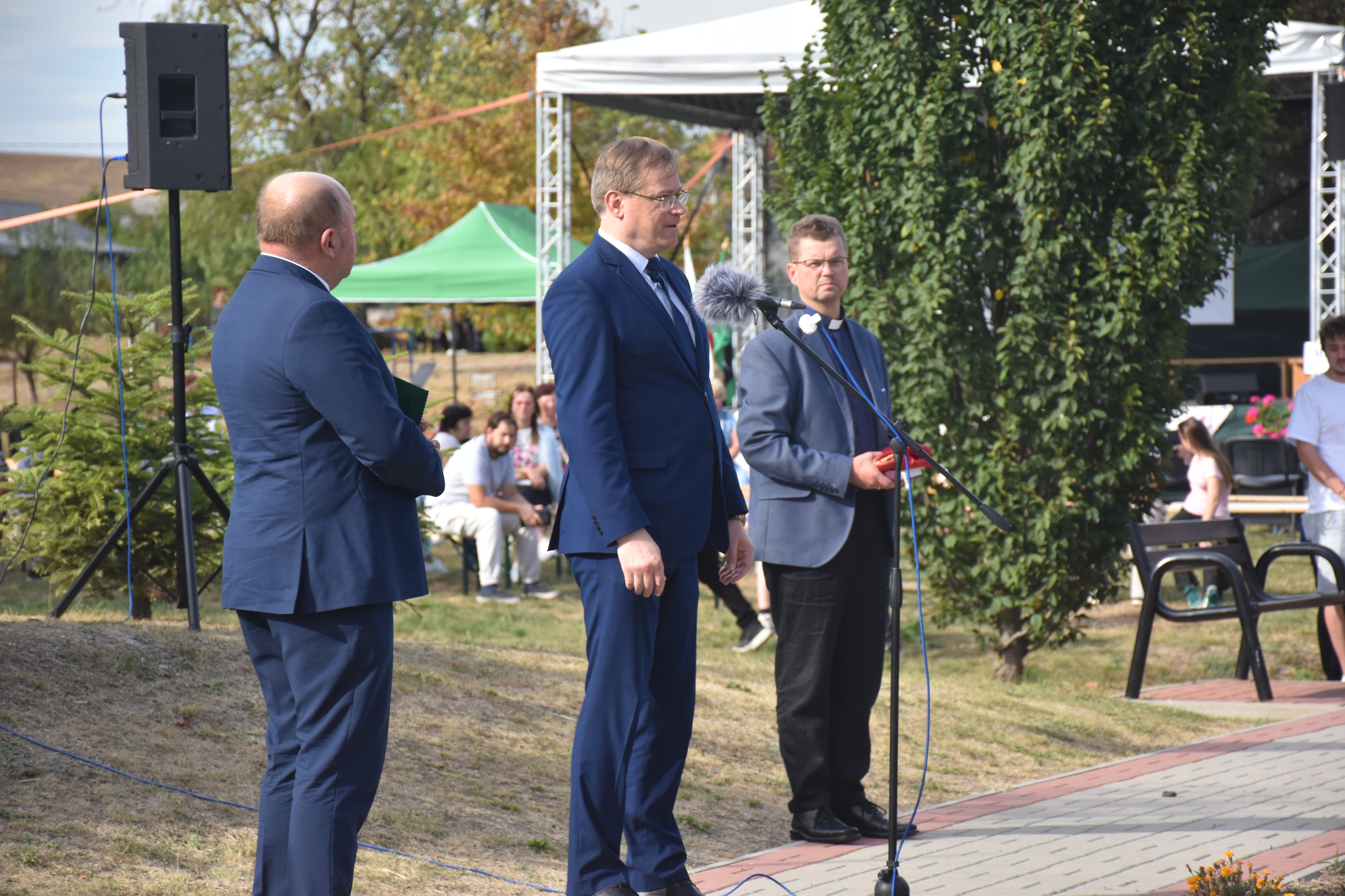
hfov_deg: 16.1
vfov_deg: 10.8
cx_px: 672
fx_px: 4763
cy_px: 448
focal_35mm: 128
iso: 400
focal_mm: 85
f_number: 5.3
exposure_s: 1/320
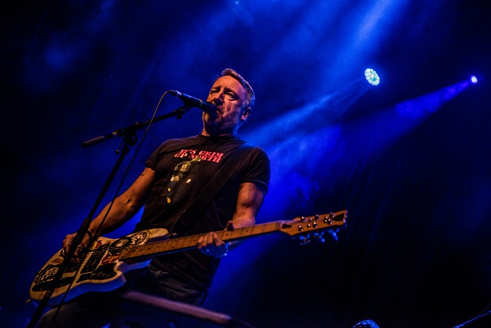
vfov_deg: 24.2
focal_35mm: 56
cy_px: 164
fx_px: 764
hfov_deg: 35.6
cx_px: 246
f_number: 2.8
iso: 1000
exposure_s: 1/80
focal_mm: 56
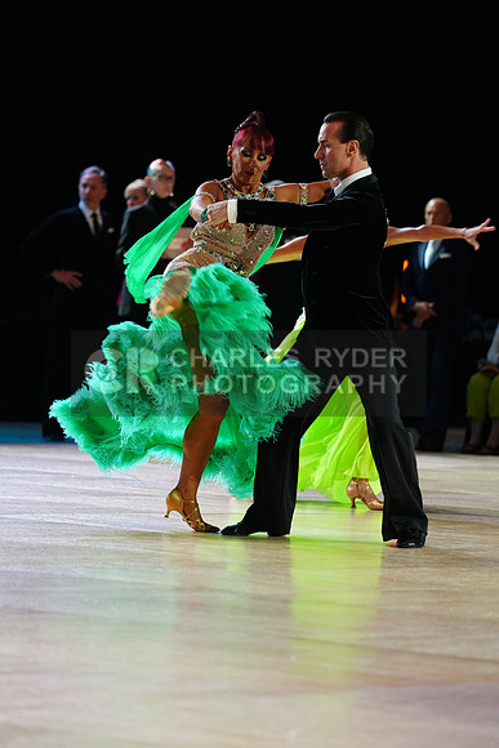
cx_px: 250
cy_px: 374
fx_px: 4156
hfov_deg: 6.9
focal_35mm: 200
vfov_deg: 10.3
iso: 2500
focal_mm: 200
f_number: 4
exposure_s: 1/320
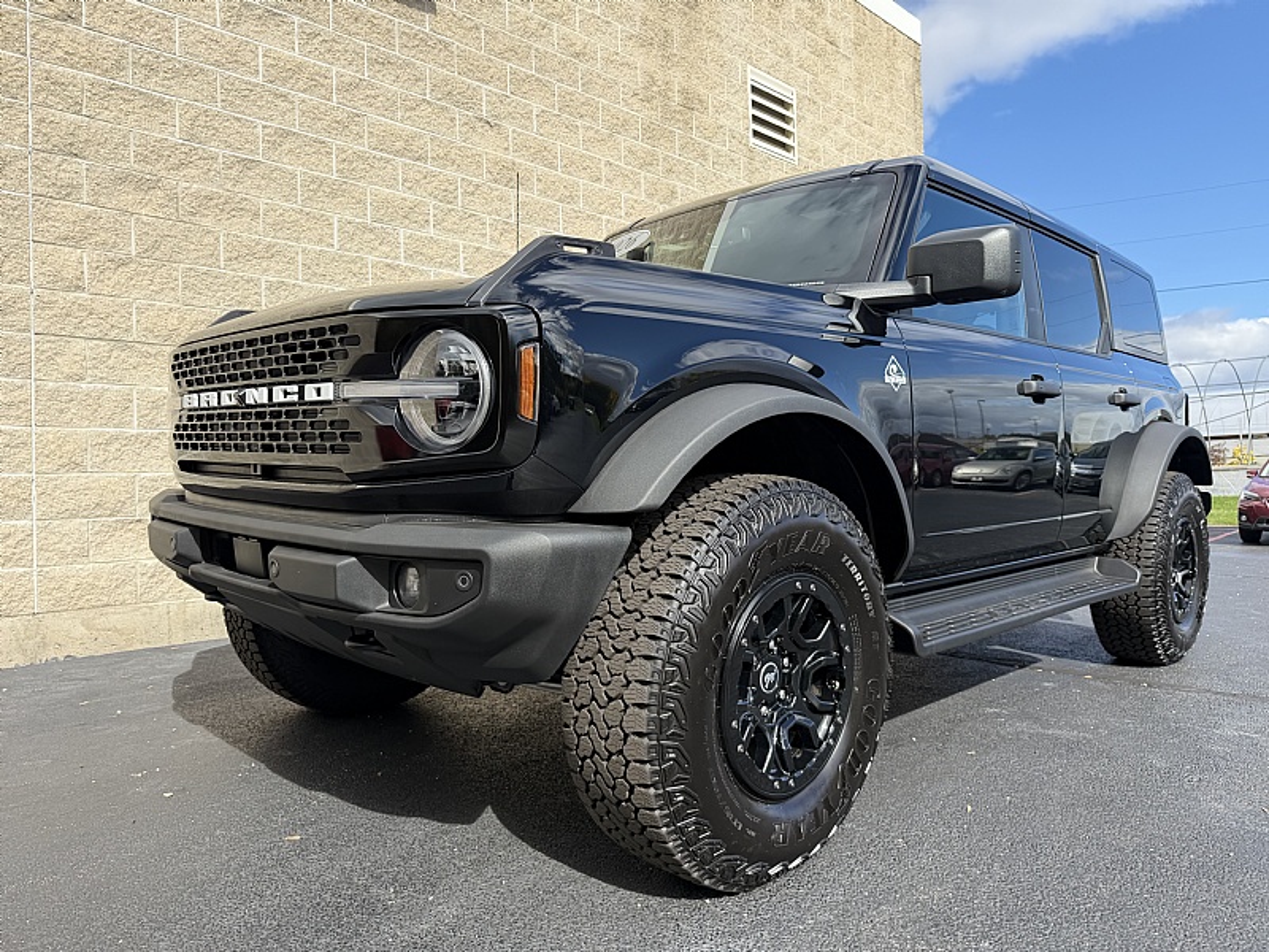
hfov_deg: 71.6
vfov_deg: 56.8
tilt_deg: +0.5
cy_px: 476
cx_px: 634
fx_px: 880
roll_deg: +1.4
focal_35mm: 24
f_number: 1.78
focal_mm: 6.76
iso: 80
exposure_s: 1/2907
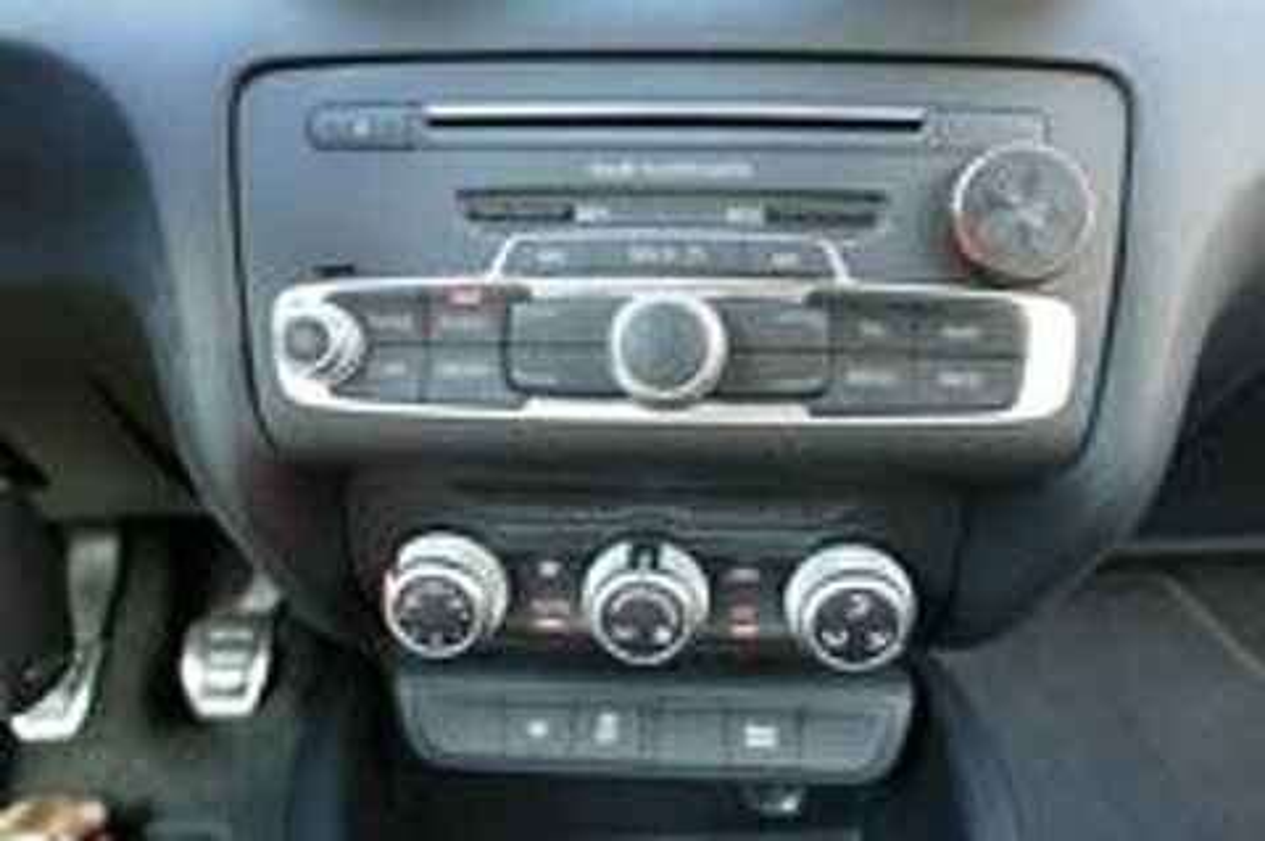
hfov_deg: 62.0
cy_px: 420
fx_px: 1053
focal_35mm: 30
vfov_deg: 43.5
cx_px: 632
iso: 1600
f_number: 3
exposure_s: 1/80
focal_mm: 10.85
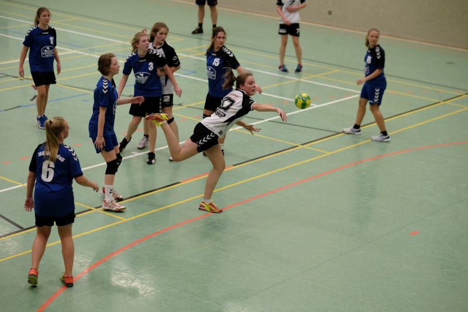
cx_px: 234
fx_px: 1092
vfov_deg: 16.3
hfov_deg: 24.2
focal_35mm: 84
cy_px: 156
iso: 2500
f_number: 2
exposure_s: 1/1000
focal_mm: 56
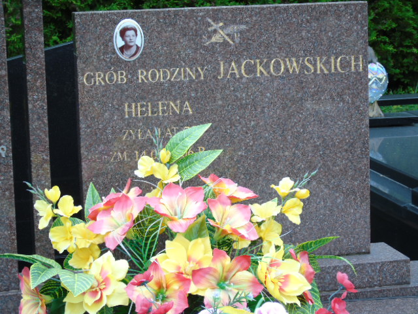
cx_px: 209
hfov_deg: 20.9
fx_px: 1135
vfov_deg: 15.7
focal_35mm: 94
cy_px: 157
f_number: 4.3
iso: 80
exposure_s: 1/80
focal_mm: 17
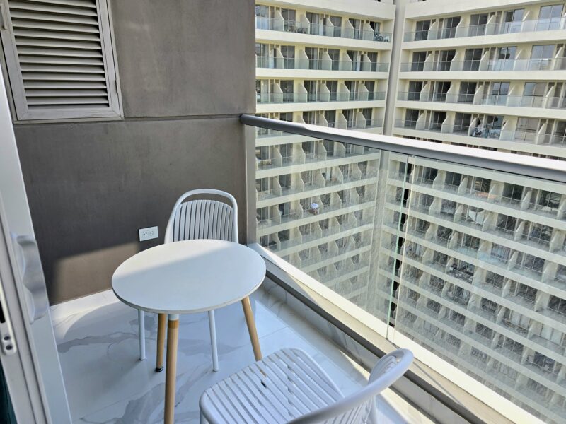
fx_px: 376
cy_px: 212
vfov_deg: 58.9
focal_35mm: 23
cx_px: 283
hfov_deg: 73.9
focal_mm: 6.3
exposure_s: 1/303
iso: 12
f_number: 1.7
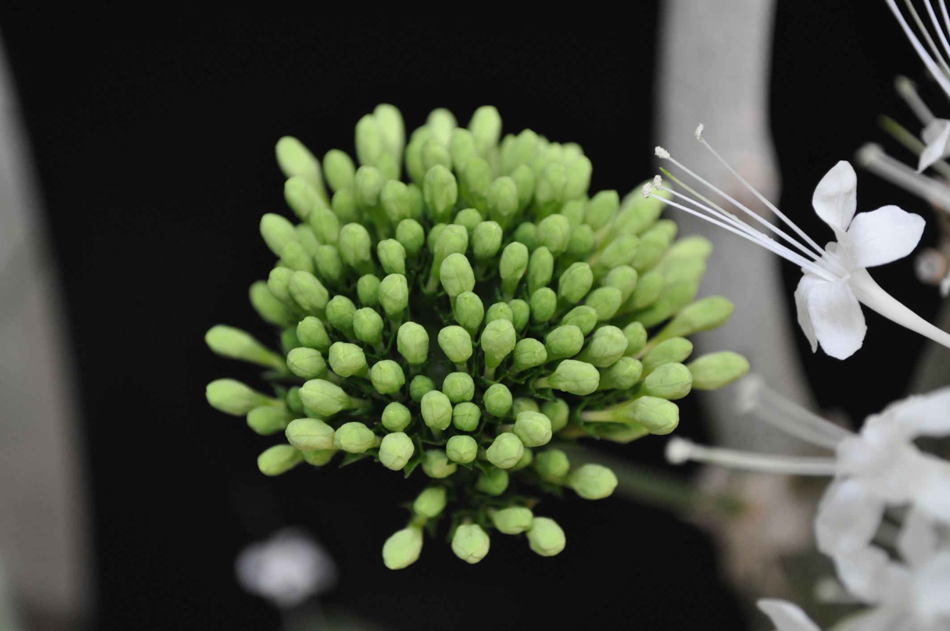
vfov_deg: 19.7
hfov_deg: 29.3
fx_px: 1818
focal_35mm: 69
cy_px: 316
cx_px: 475
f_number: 5.6
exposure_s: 1/60
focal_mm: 46
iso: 560
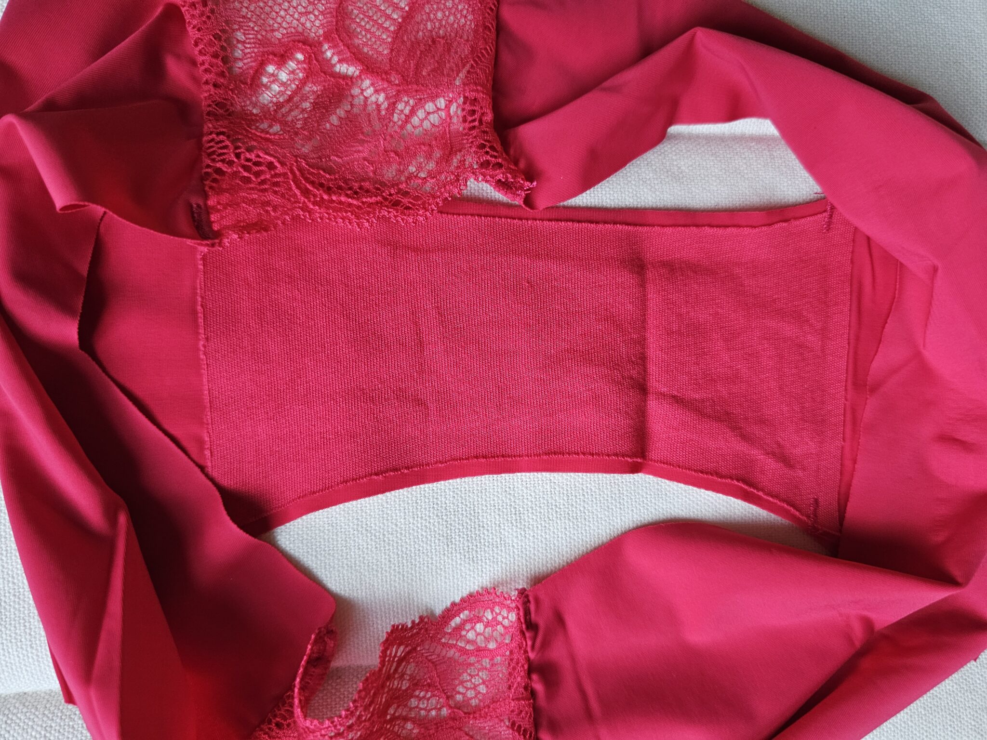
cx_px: 494
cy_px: 370
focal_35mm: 23
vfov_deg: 58.9
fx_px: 656
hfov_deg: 73.9
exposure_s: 1/51
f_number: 1.7
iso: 320
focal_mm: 6.3
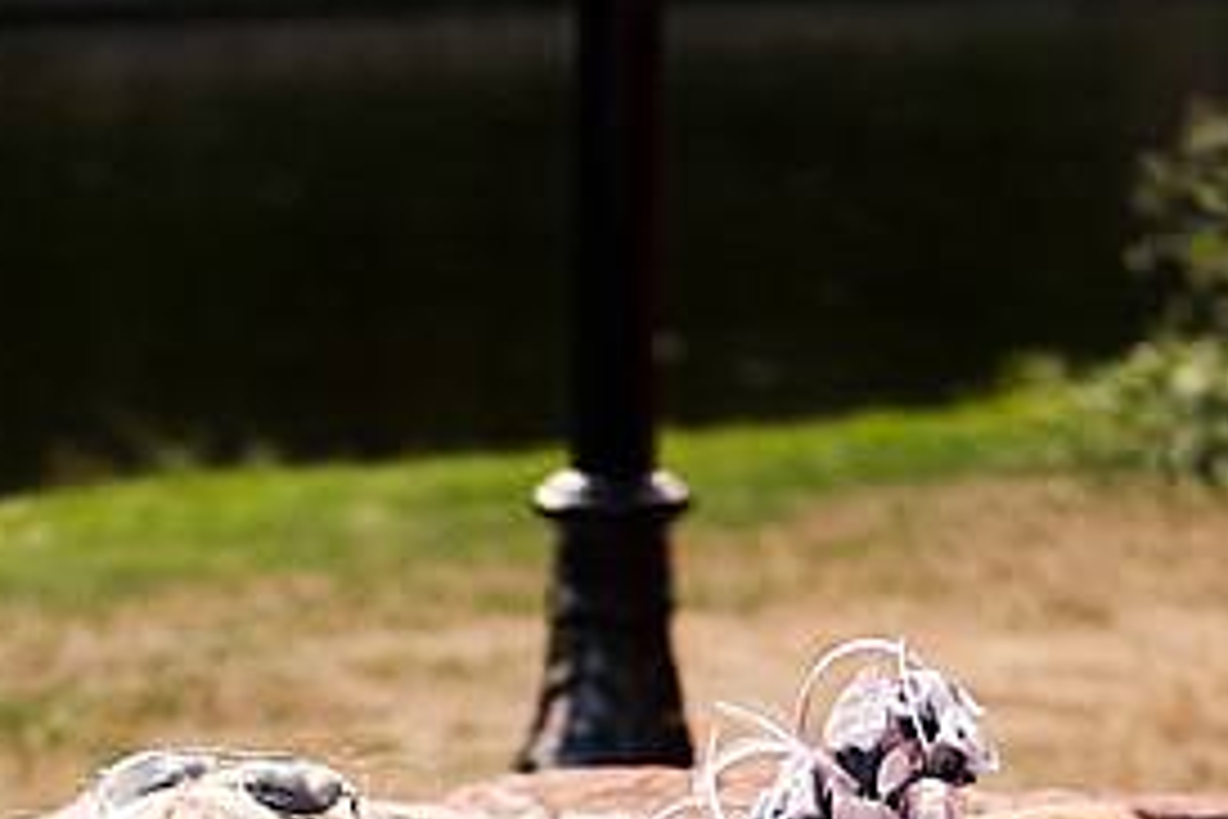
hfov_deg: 7.5
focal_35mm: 275
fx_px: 9380
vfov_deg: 4.9
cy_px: 1341
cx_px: 346
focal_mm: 50
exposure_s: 1/1250
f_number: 2
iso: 400
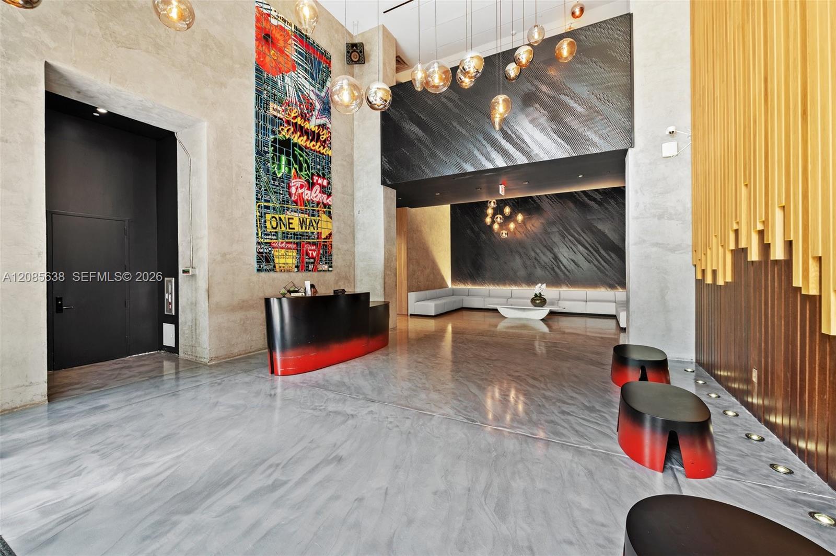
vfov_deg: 81.1
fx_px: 325
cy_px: 278
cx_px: 418
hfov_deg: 104.3
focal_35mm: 14
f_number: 8
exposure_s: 1.3
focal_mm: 14
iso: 200
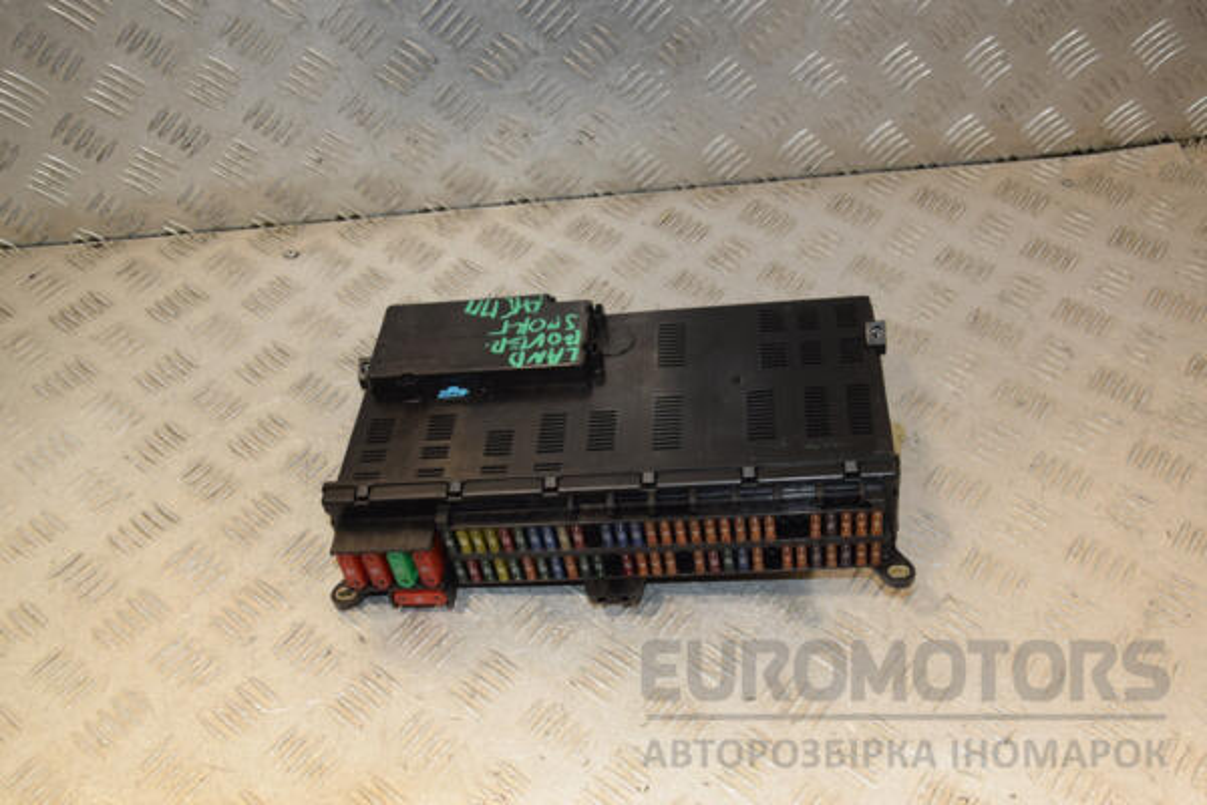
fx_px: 1207
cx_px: 604
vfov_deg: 36.9
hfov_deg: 53.1
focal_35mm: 36
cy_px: 402
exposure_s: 1/200
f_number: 6.3
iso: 800
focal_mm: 24
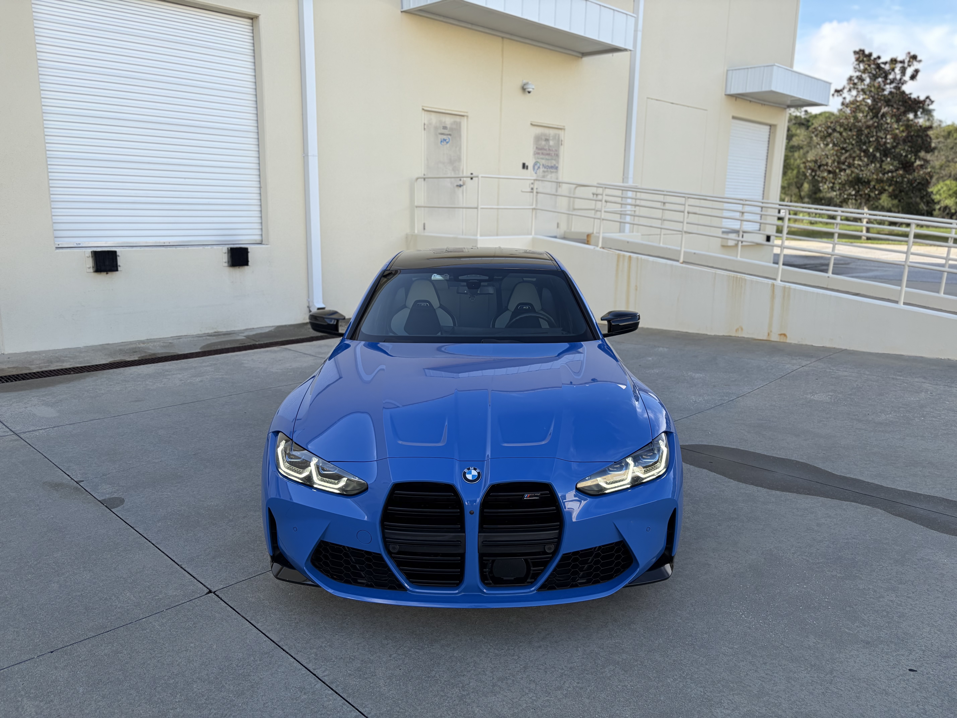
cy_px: 359
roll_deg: -1.6
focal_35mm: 26
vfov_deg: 53.1
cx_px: 478
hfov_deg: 67.3
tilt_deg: -11.3
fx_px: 719
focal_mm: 5.96
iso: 50
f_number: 1.6
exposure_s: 1/850
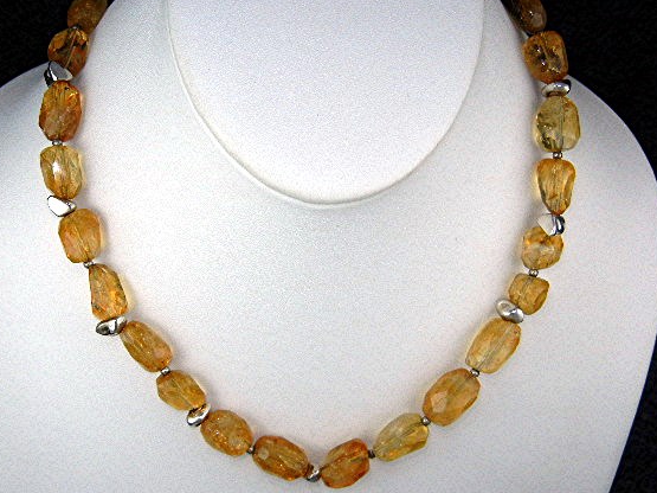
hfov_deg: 42.0
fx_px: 854
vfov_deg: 32.2
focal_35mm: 45
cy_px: 246
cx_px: 295
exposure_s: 1/30
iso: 171
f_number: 7.4
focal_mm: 7.1
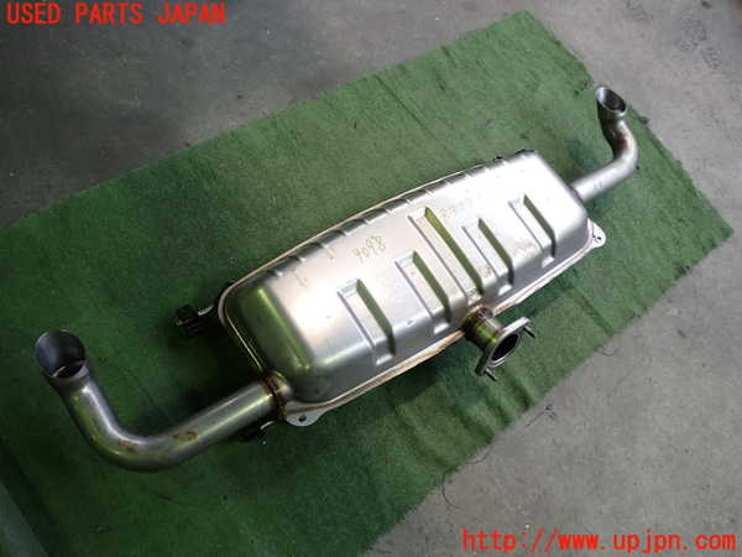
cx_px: 371
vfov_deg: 46.8
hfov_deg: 60.0
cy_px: 278
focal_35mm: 30
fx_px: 643
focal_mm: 5.4
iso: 200
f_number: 2.3
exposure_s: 1/40
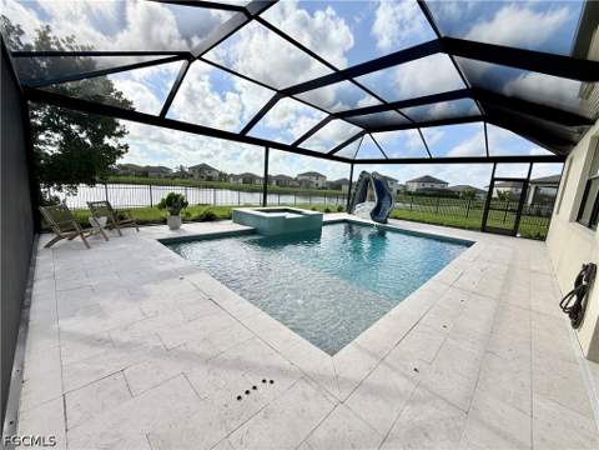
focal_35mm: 14
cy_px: 225
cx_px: 300
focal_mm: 2.22
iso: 50
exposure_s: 1/1125
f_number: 2.2
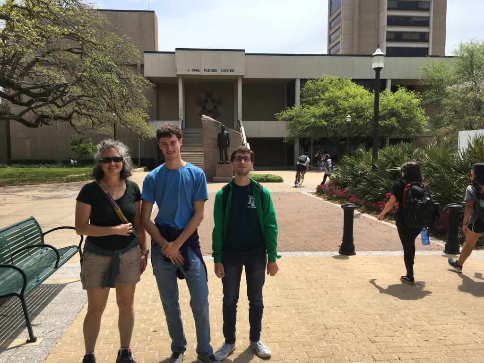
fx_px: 405
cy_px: 182
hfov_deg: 61.7
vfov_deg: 48.2
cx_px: 242
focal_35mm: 29
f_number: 2.2
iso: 25
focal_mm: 4.15
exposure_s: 1/1570
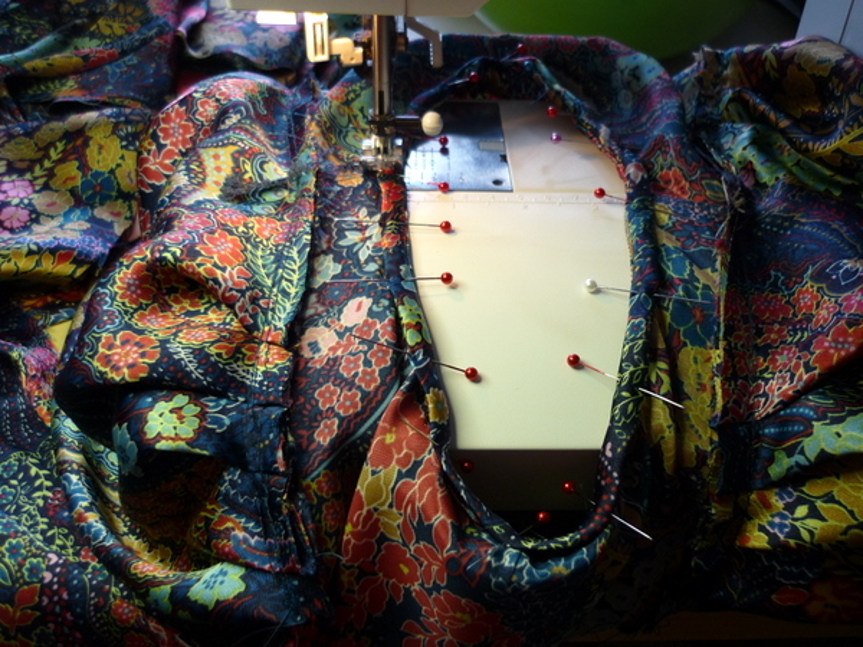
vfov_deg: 42.9
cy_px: 324
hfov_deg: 55.4
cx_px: 432
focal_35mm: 33
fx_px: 823
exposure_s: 1/30
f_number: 2.8
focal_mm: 5.5
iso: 125
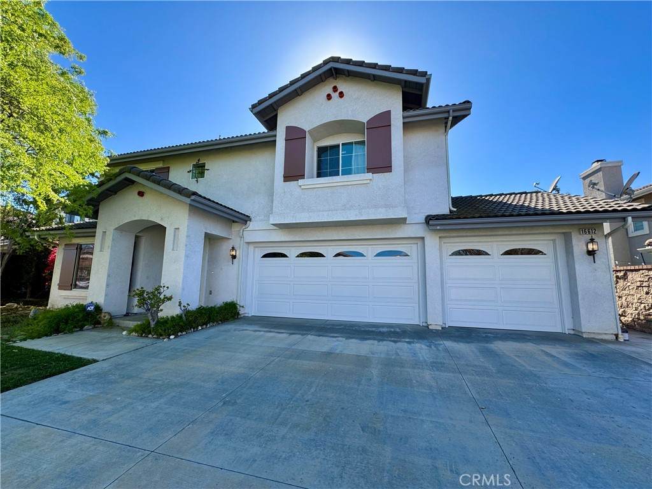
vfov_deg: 85.7
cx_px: 326
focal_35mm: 14
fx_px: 264
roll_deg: -0.8
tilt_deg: +8.0
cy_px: 244
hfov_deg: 102.1
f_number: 2.2
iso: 40
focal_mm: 2.22
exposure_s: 1/561
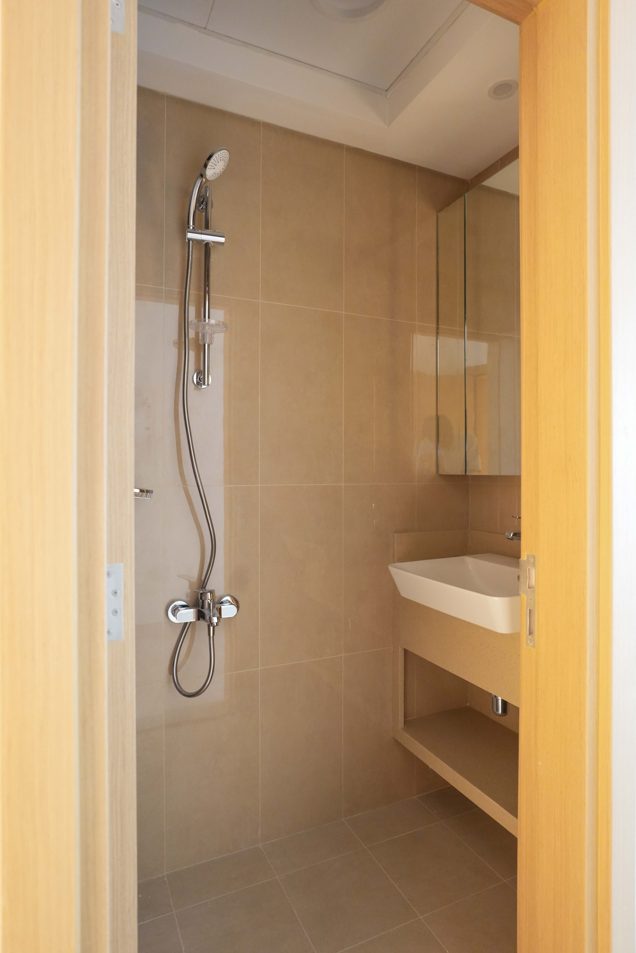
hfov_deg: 61.9
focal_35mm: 20
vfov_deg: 84.0
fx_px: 530
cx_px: 318
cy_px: 476
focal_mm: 20
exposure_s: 1/6
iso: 4000
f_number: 4
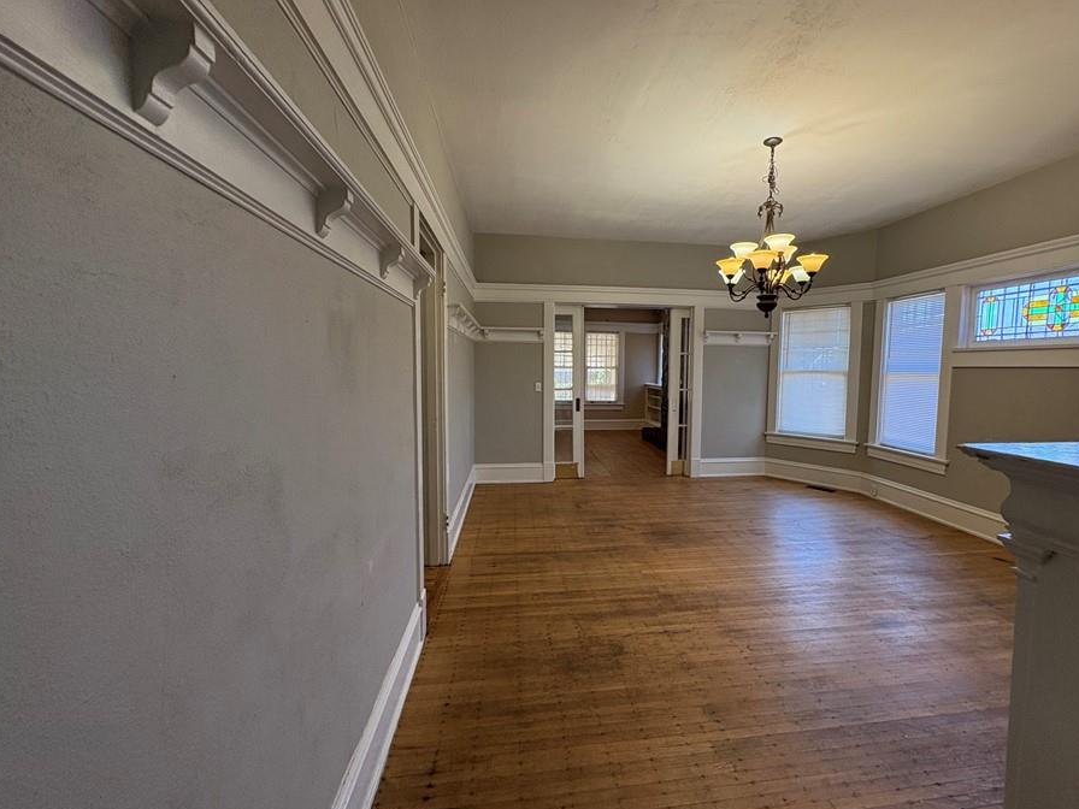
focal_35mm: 16
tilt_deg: -4.1
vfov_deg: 78.1
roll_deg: -0.8
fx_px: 499
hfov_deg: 94.2
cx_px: 591
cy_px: 403
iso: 200
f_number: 2.2
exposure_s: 1/120
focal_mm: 2.22
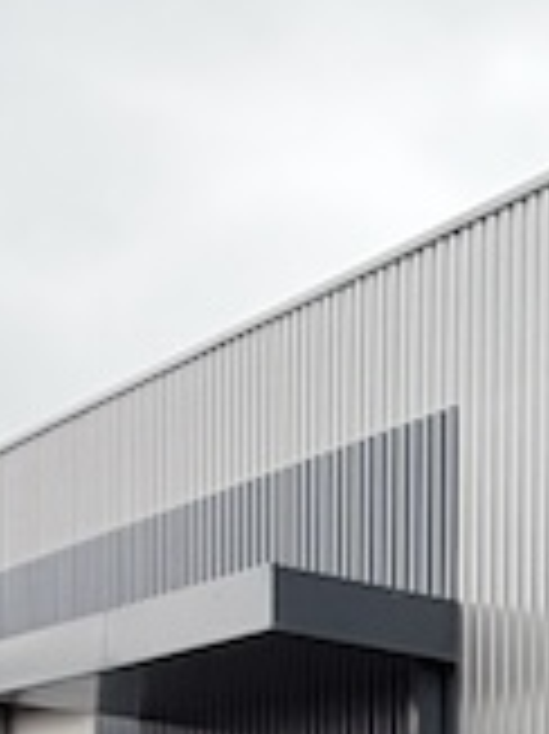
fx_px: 1863
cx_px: 1359
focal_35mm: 88
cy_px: 1018
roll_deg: -1.1
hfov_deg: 12.6
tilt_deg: -1.7
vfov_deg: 20.0
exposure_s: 1/121
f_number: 2.2
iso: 50
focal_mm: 2.22
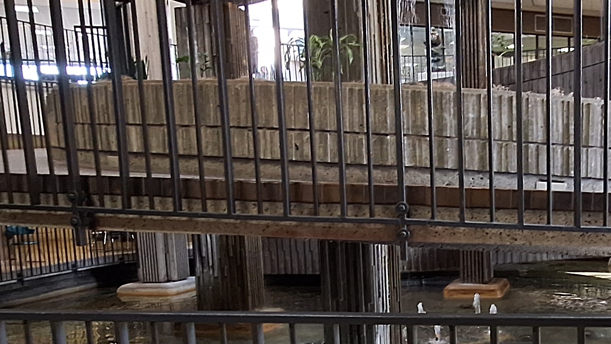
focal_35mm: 40
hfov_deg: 48.9
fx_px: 648
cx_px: 441
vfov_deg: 29.2
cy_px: 266
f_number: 2.2
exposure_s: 1/40
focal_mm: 1.74
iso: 160
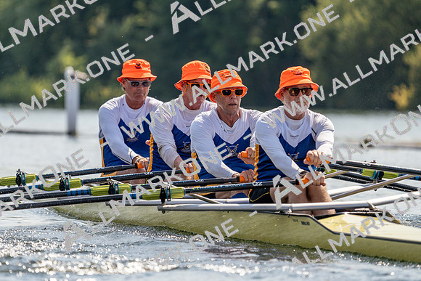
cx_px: 210
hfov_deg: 5.4
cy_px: 140
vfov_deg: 3.6
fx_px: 4503
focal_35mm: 385
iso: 250
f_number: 6.3
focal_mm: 385
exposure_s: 1/1600
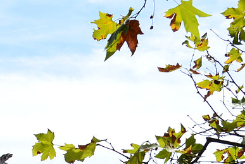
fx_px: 1266
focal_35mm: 186
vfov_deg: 7.1
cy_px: 330
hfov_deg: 10.5
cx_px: -182
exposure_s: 1/400
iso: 400
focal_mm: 30
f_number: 11
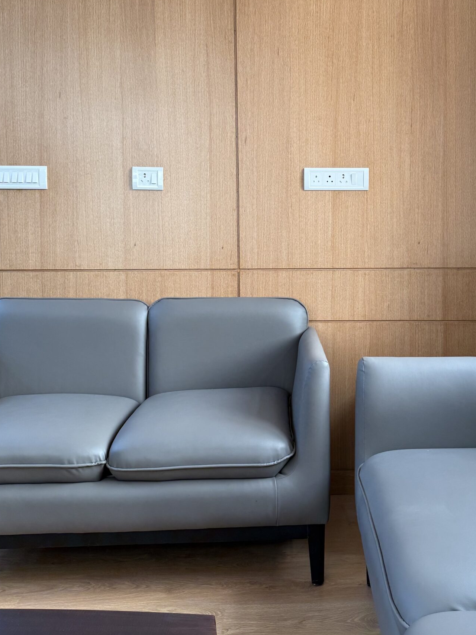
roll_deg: -0.8
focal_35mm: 36
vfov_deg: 51.1
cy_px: 257
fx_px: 660
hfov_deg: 39.2
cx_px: 316
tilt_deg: -2.5
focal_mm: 6.76
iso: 160
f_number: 1.78
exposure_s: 1/100
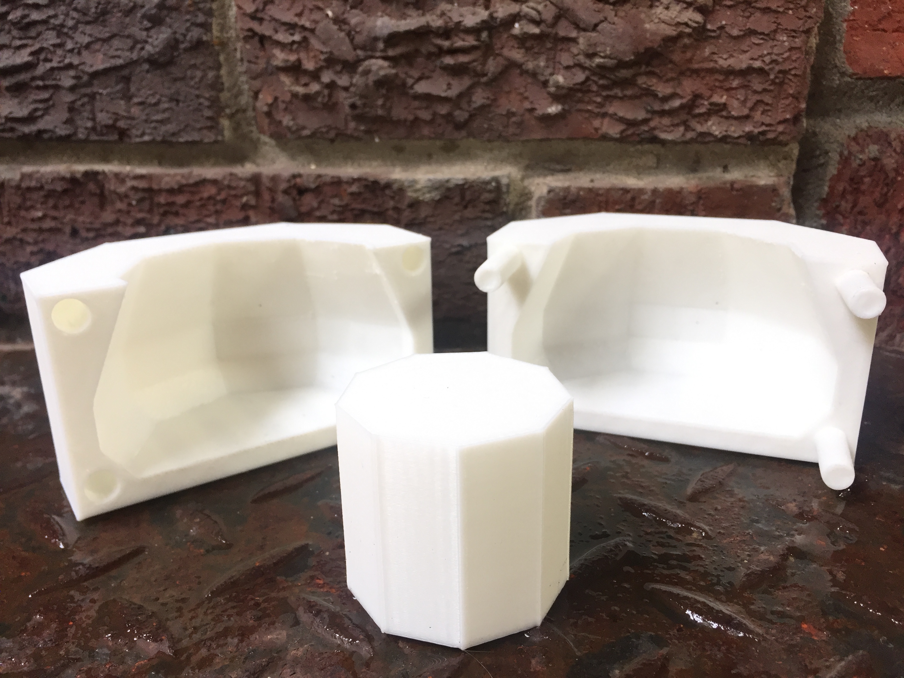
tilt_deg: -21.1
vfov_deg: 48.2
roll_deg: -1.3
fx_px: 757
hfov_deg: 61.7
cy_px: 339
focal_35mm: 29
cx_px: 452
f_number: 2.2
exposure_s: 1/33
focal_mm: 4.15
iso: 32
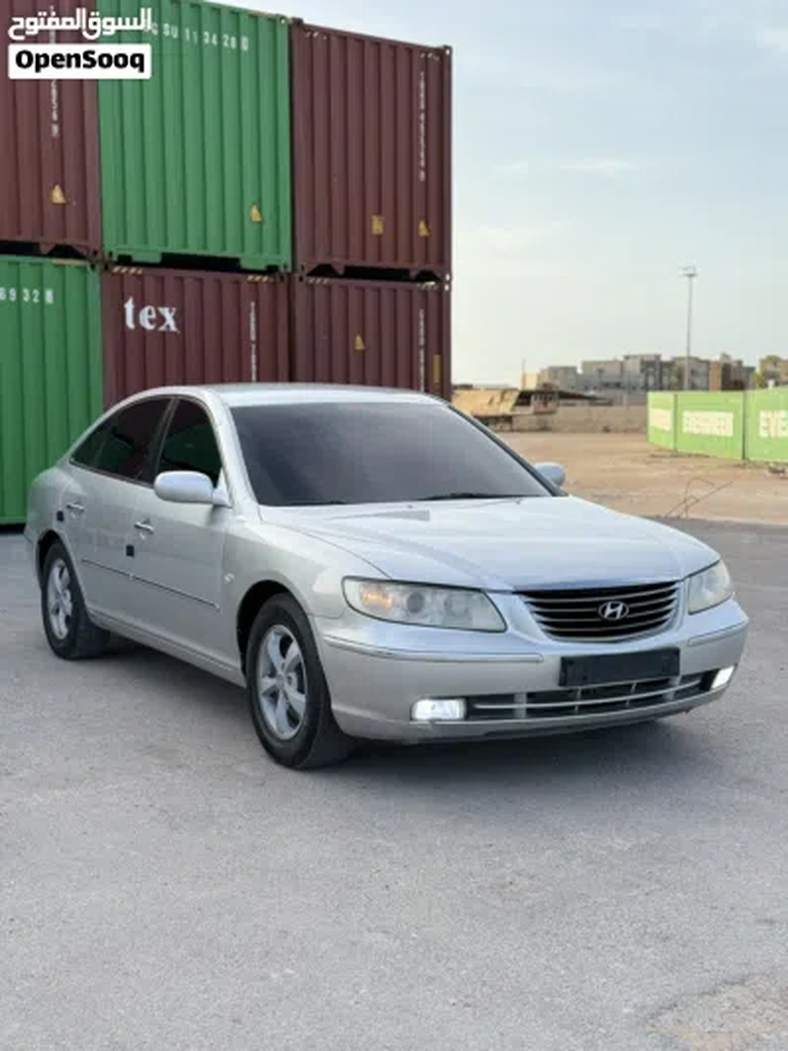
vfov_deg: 39.6
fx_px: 1456
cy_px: 526
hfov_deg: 30.3
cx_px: 394
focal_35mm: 48
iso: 64
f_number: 1.78
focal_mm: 6.76
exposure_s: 1/1931
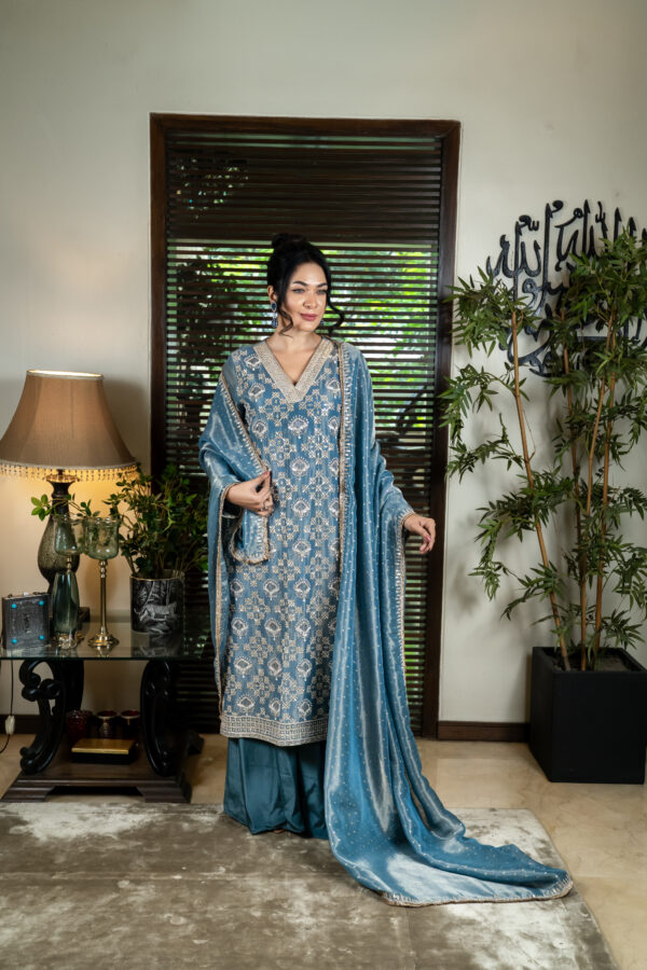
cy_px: 485
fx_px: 1132
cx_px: 324
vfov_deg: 46.4
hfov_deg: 31.9
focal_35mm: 42
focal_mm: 42
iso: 1000
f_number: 5
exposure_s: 1/125
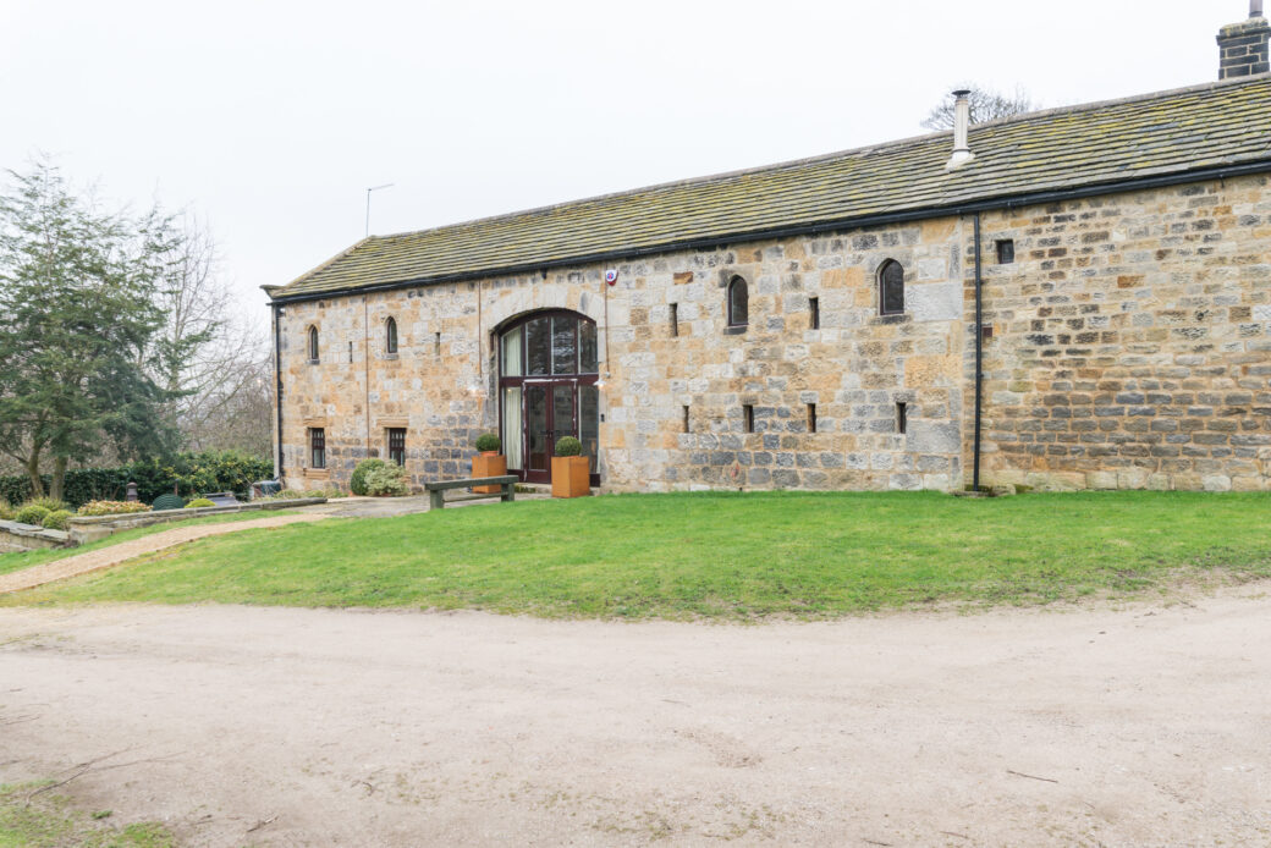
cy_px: 424
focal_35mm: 30
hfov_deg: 61.9
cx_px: 636
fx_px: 1059
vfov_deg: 43.6
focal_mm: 30
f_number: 9
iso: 200
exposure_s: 1/50
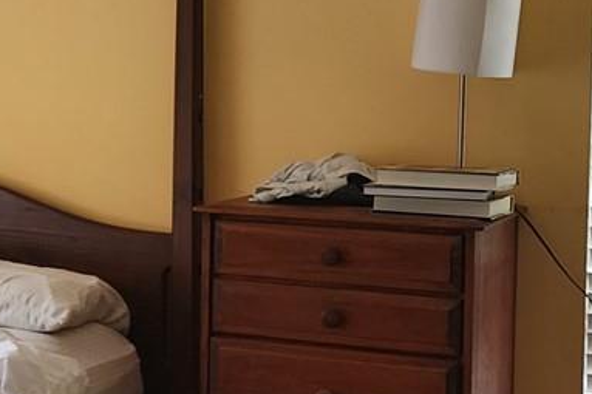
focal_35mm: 100
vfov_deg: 13.6
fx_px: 1644
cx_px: -25
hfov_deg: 19.7
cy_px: 127
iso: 320
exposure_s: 1/120
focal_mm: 6.4
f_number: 1.8
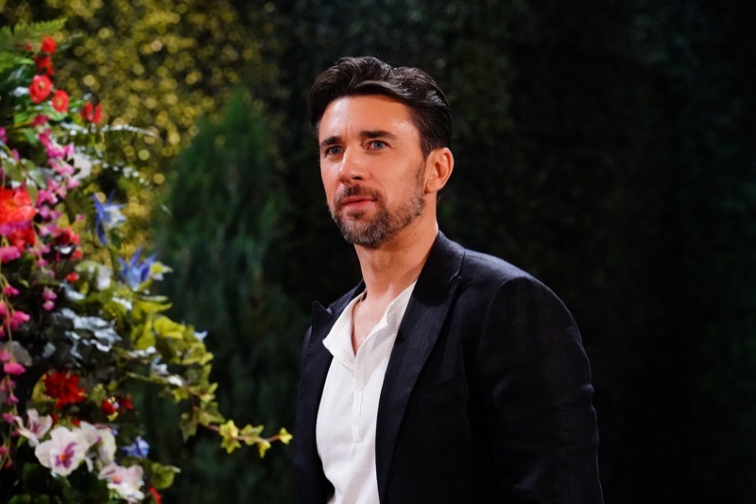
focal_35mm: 179
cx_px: 378
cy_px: 252
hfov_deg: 11.5
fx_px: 3758
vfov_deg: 7.7
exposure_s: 1/160
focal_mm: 179
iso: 12800
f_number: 6.3
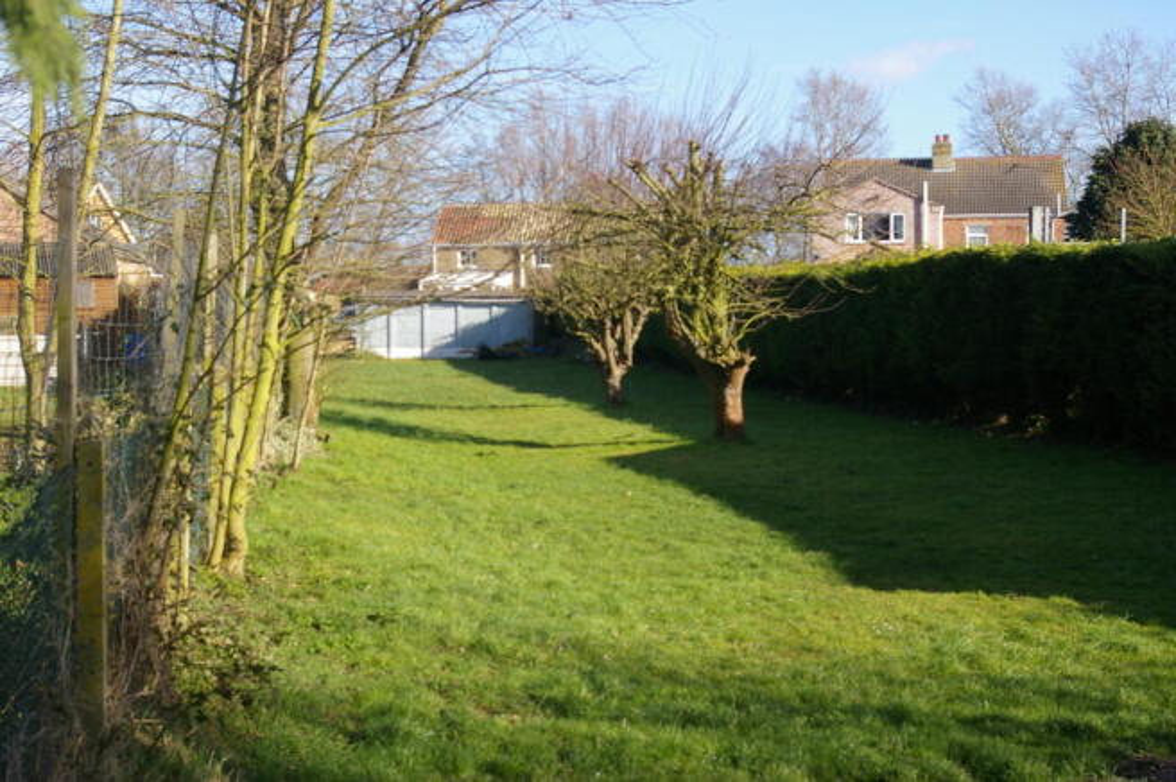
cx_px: 588
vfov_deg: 22.6
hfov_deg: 33.4
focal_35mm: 60
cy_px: 391
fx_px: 1958
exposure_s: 1/180
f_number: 8
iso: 200
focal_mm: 40
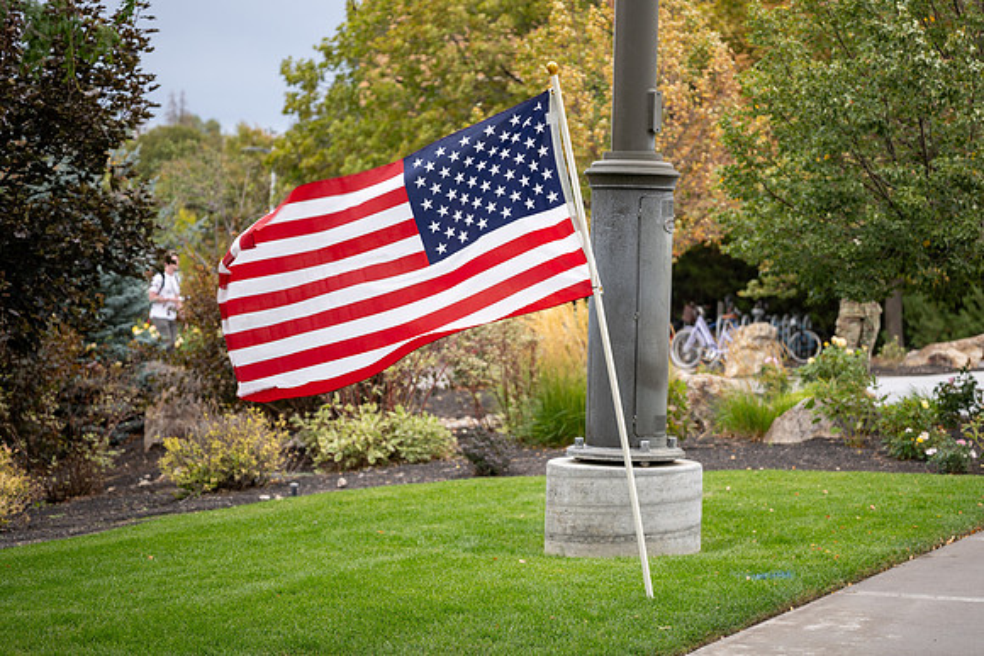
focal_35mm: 82
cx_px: 575
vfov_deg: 16.7
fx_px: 2235
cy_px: 290
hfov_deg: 24.8
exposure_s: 1/125
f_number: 2.8
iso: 80
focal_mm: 70
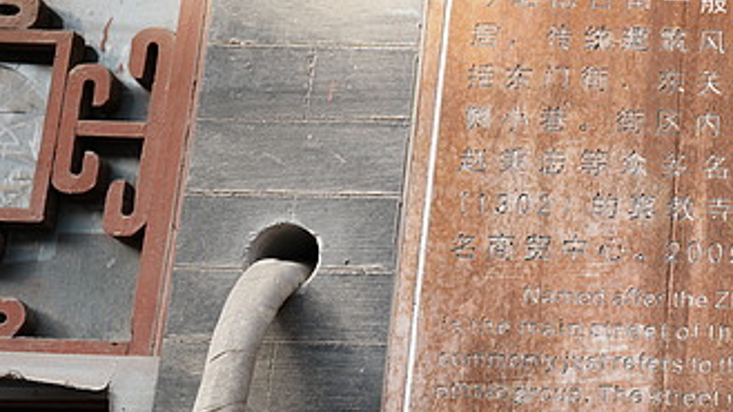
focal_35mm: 83
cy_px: 347
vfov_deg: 14.4
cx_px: 862
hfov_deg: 23.4
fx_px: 1623
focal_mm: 33.6
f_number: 2.8
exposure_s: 1/320
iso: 125
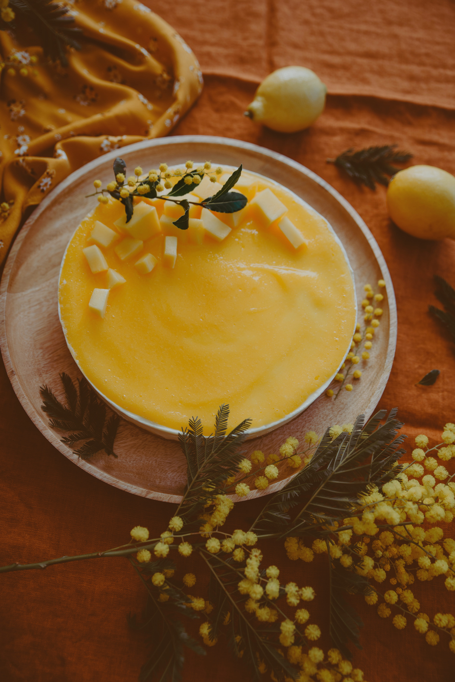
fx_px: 663
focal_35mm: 35
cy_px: 341
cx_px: 228
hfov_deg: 37.9
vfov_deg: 54.4
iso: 100
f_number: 2.8
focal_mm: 35
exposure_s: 1/250
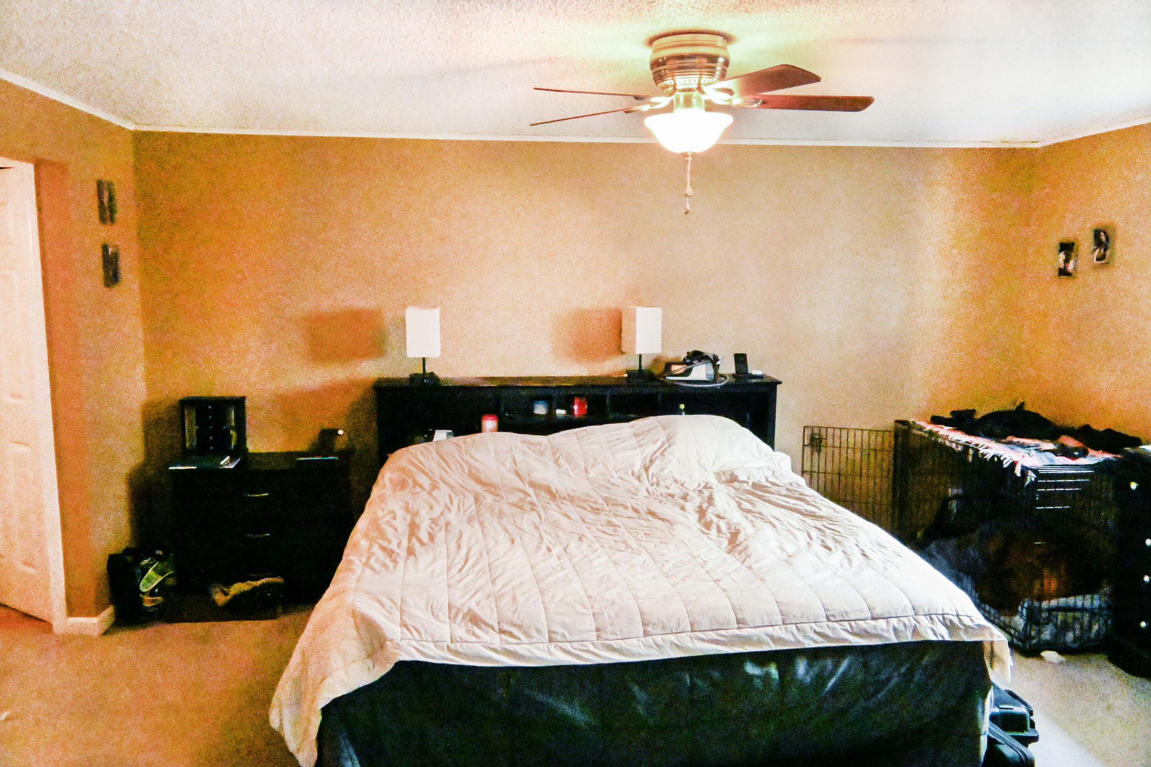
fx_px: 863
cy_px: 384
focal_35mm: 27
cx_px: 576
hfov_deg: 67.4
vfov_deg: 47.9
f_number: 22
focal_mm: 18
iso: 25600
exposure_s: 1/30
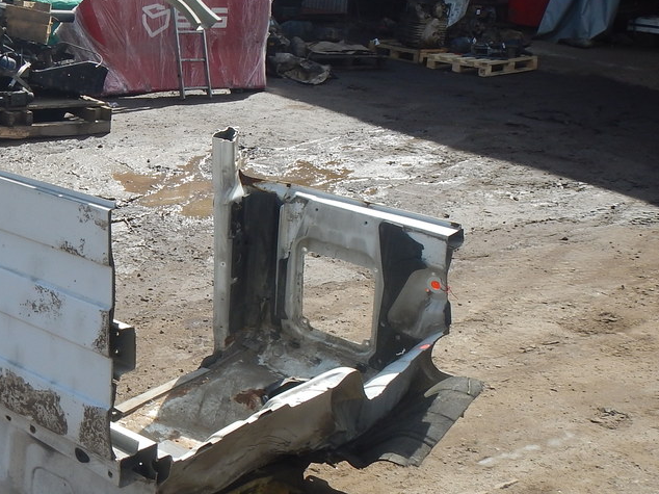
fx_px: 1009
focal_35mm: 53
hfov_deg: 34.9
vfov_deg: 27.5
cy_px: 213
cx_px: 117
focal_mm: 5
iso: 125
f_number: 3.9
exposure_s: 1/640
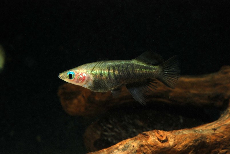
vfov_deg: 8.7
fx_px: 1008
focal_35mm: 158
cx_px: 115
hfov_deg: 13.0
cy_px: 77
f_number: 18
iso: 320
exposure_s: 1/160
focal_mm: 105
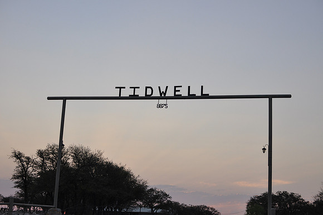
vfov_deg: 25.7
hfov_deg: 37.9
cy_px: 108
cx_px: 162
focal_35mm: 52
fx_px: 470
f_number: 5
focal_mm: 35
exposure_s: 1/100
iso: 400
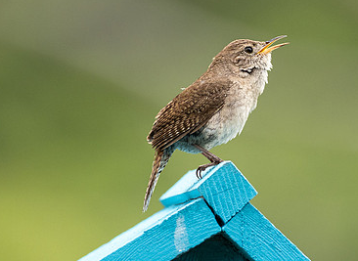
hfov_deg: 1.6
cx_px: 204
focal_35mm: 1244
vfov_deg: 1.2
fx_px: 12740
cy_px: 144
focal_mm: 300
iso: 320
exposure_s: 1/1250
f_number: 4
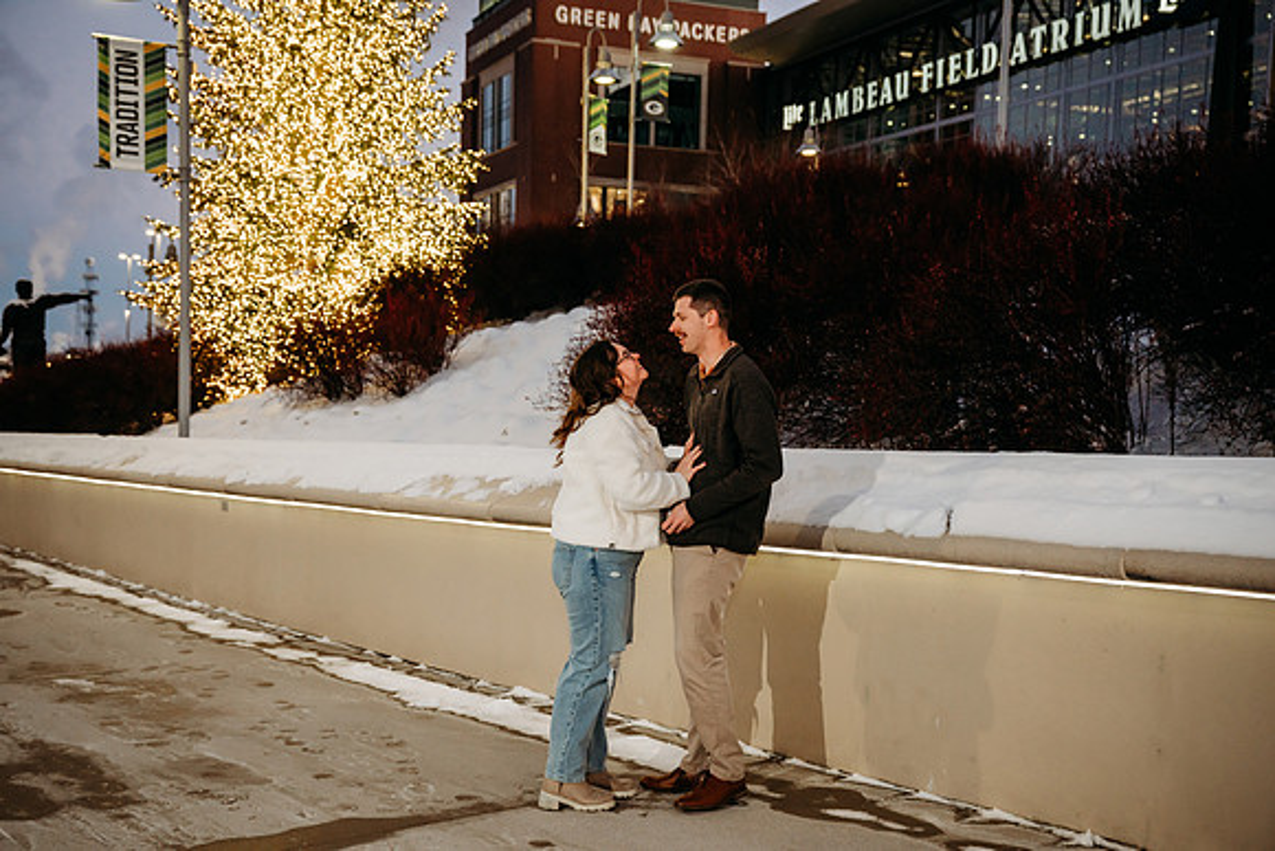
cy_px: 426
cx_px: 638
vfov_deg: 31.9
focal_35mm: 42
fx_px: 1488
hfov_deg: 46.4
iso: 1000
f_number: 4.5
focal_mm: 42
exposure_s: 1/200
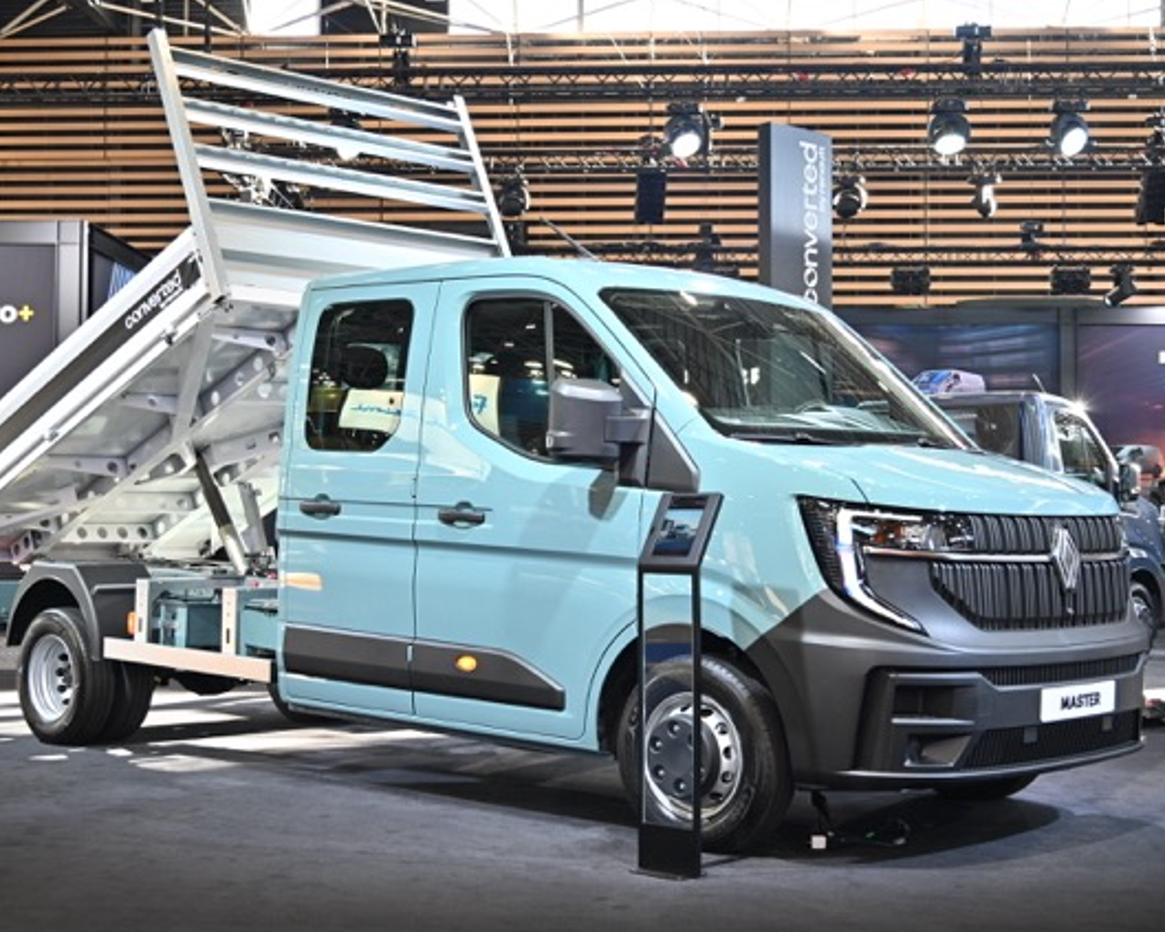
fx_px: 1724
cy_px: 466
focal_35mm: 50
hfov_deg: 37.3
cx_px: 511
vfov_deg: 30.2
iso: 640
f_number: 5.3
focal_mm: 44
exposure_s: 1/60
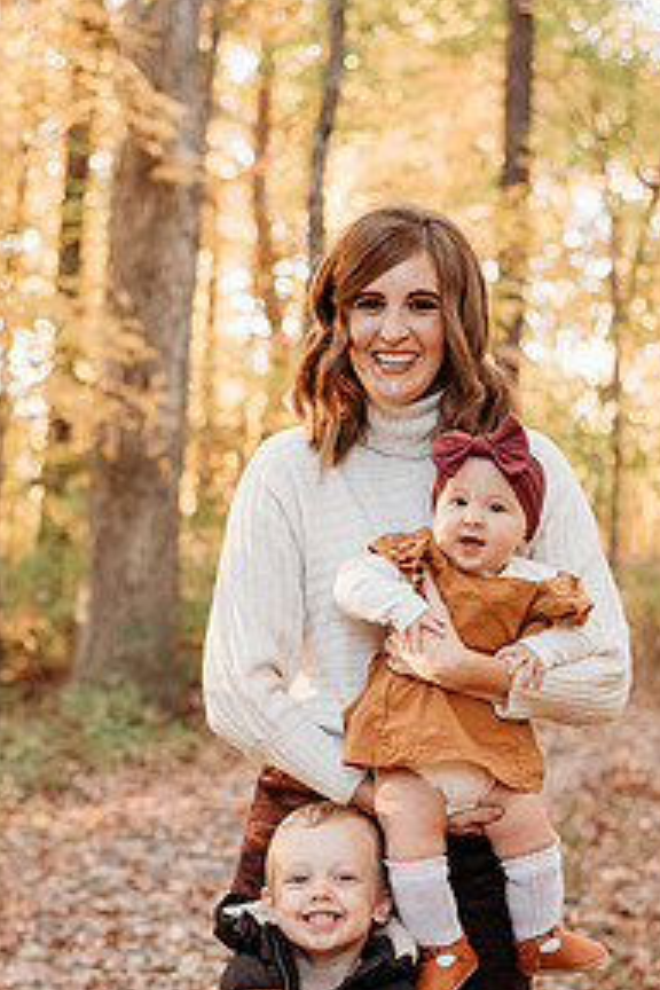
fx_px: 2145
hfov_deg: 17.5
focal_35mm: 78
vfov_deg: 25.8
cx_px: 344
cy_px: 684
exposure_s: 1/200
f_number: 2.8
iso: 1600
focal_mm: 50
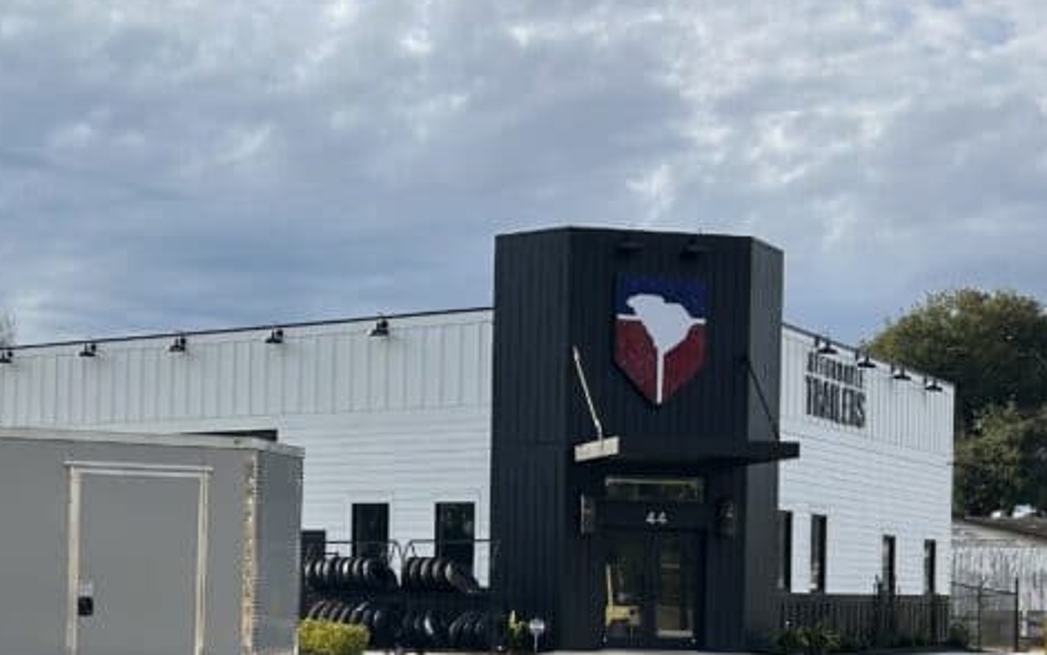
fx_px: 1712
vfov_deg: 21.3
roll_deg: -0.9
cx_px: 376
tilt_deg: +1.0
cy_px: 557
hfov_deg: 33.8
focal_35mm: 60
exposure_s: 1/3077
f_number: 1.5
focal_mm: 5.7
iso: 50
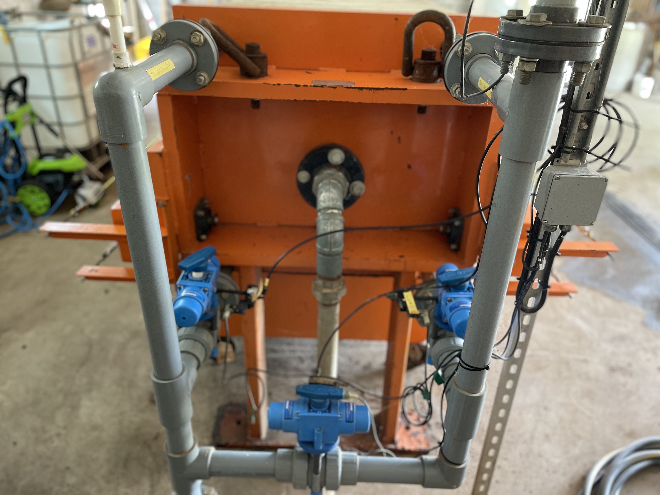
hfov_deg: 67.3
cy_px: 248
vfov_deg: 53.1
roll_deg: -2.1
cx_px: 330
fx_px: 496
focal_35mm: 26
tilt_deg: -28.6
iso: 400
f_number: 1.6
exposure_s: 1/60
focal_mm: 4.2
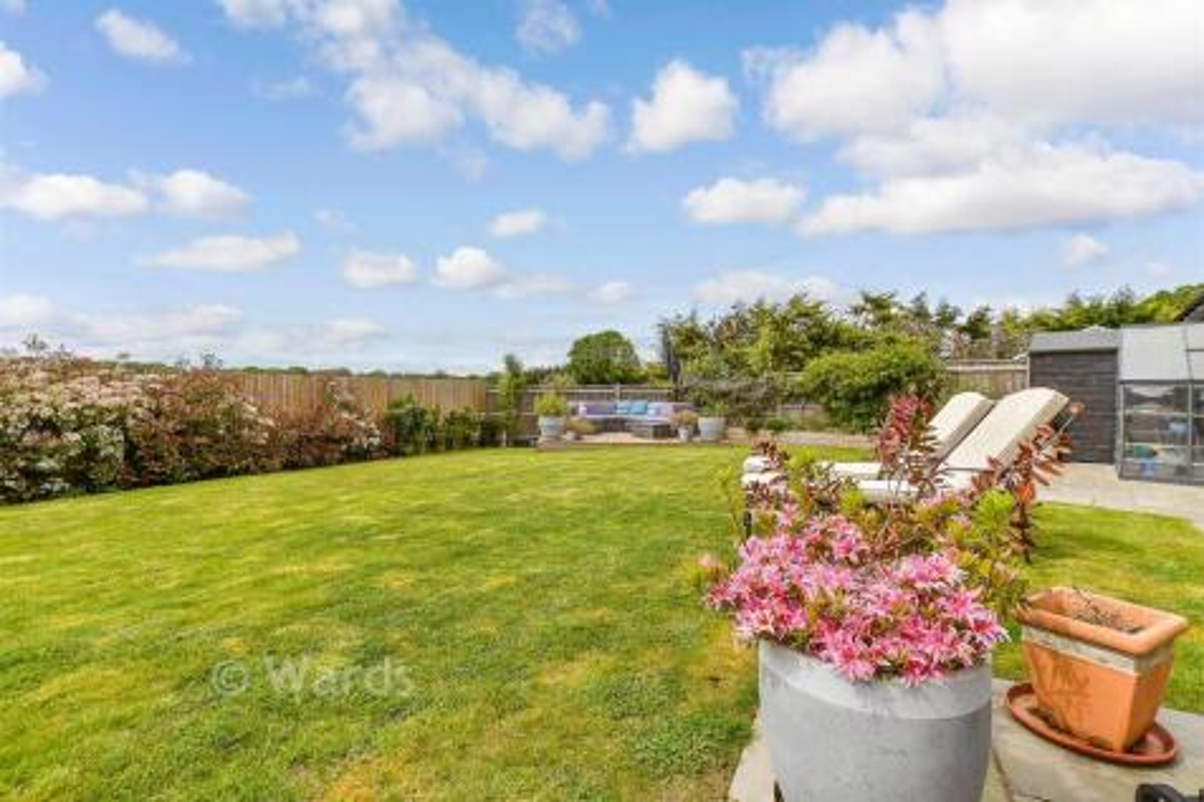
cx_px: 602
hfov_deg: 71.5
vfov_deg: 51.3
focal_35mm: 25
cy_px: 401
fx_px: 836
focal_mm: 17
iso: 160
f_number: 8
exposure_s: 1/400
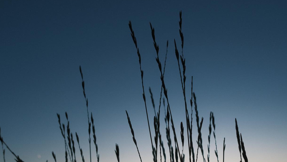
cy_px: 127
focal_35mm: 37
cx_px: 148
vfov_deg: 31.3
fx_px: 282
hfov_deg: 54.0
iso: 640
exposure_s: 1/850
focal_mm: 16
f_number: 4
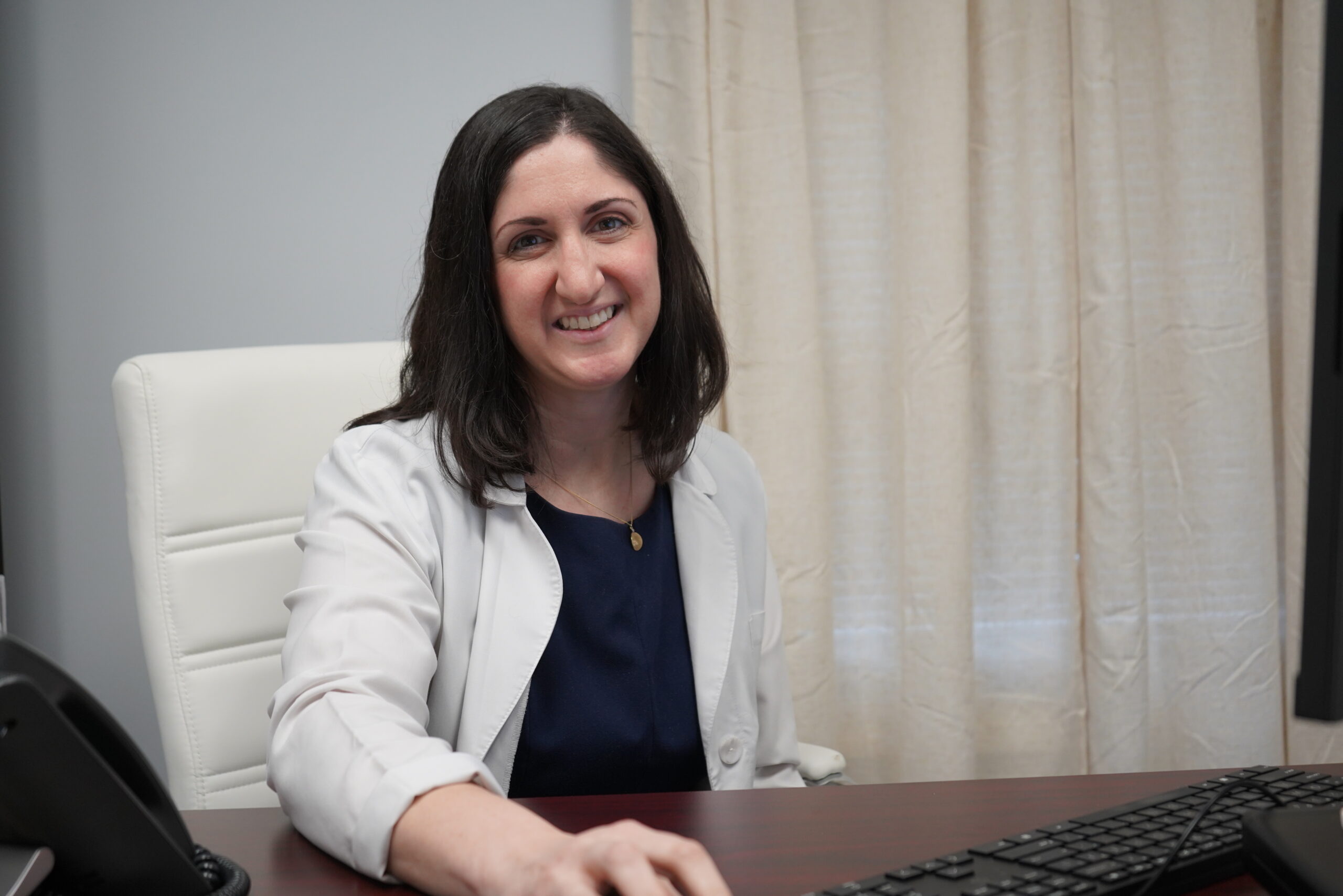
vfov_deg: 31.2
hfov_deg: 45.4
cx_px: 672
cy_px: 448
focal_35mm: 43
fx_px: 1604
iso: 1250
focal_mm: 43
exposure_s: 1/160
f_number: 4.5
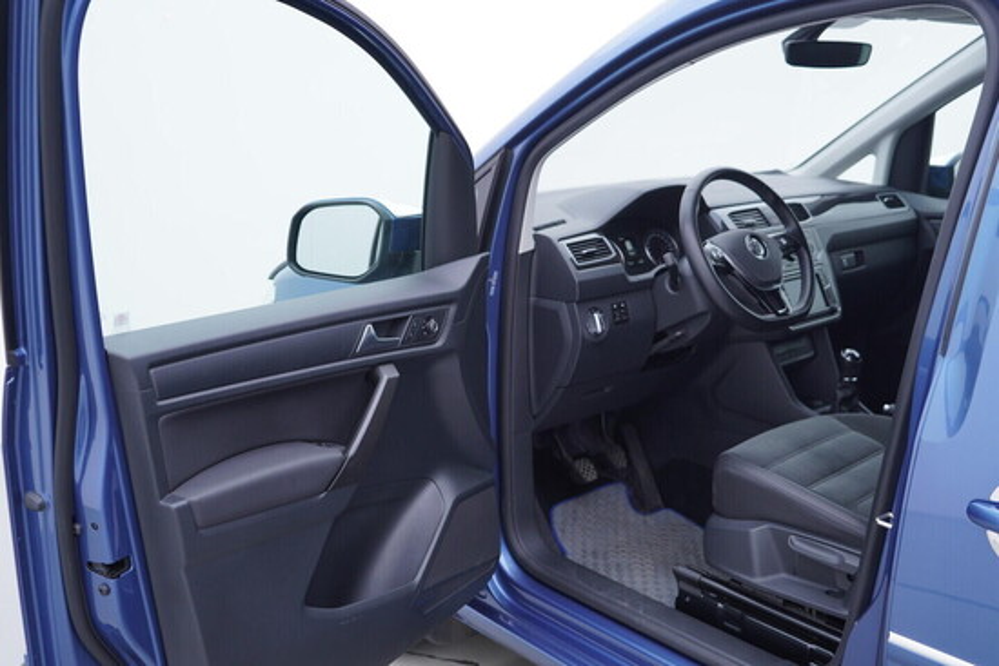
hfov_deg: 53.1
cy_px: 333
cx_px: 500
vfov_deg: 36.9
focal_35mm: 36
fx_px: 999
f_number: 3.2
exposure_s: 1/50
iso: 125
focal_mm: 24
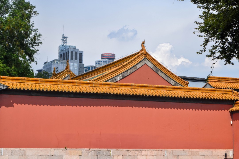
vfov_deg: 16.6
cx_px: 120
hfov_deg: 24.6
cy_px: 80
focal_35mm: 82
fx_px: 548
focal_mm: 55
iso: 400
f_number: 6.7
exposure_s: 1/2000
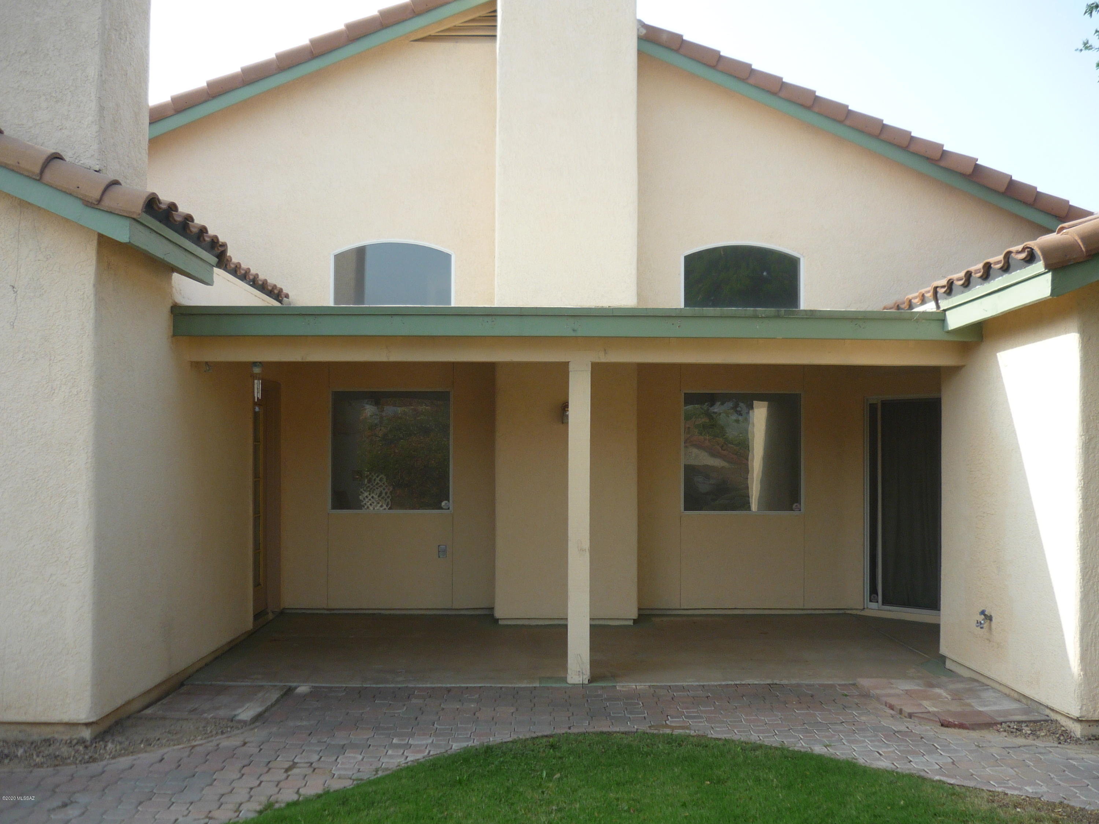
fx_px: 1048
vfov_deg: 42.9
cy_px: 412
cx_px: 550
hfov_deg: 55.4
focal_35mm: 33
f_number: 2.8
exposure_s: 1/500
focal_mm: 5.5
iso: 100
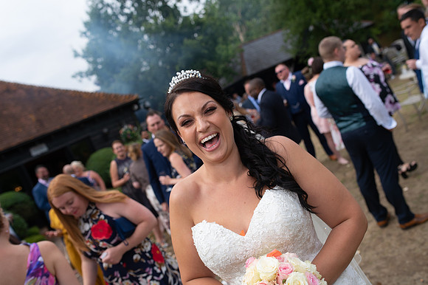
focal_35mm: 35
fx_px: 416
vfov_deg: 37.8
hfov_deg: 54.5
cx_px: 214
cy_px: 142
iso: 100
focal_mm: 35
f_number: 4
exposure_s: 1/500
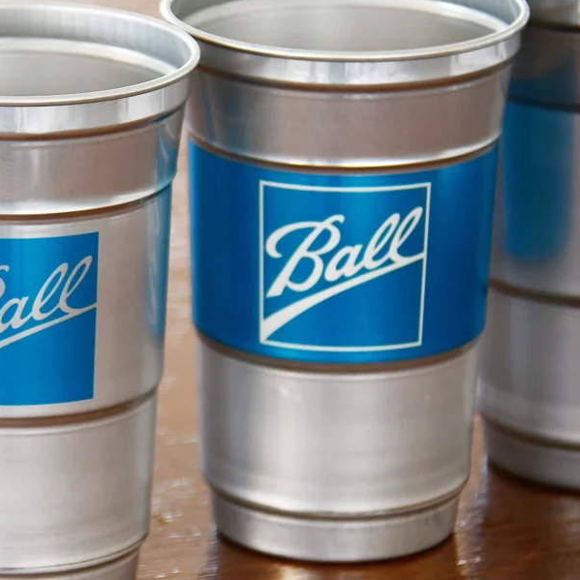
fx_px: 7488
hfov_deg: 4.4
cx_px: 6
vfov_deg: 4.4
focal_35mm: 395
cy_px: 283
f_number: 5.6
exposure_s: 1/500
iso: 400
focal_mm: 155
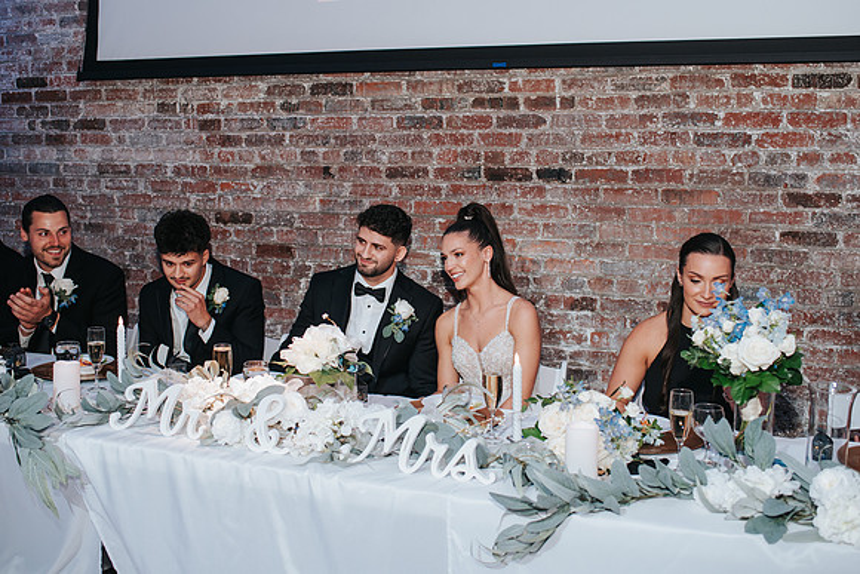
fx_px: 952
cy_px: 247
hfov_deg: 48.6
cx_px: 430
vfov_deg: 33.5
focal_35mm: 40
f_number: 2.8
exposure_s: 1/200
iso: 1000
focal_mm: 35
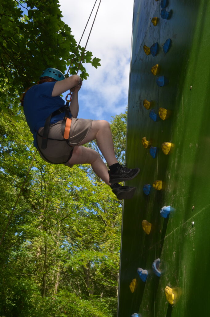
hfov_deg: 29.7
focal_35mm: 45
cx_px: 105
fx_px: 396
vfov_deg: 43.7
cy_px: 158
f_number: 8
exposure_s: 1/200
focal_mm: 30
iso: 100
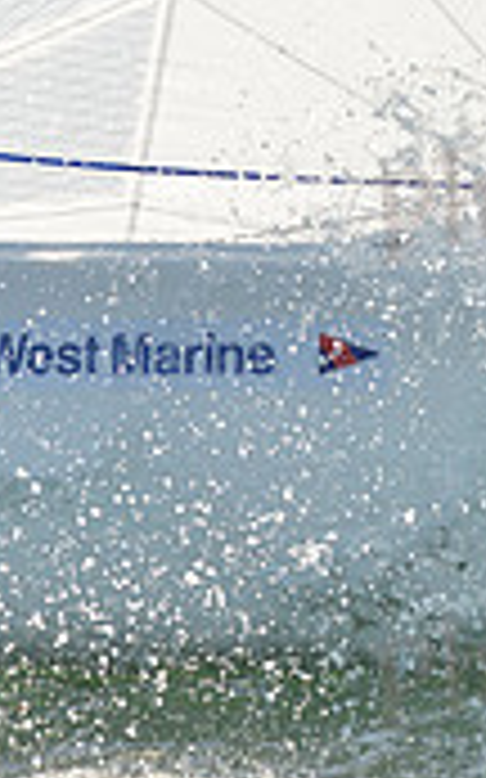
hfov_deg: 4.7
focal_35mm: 274
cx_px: 1242
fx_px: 5811
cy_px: 317
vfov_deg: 7.7
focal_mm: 80
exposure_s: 1/1600
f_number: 6.3
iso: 400
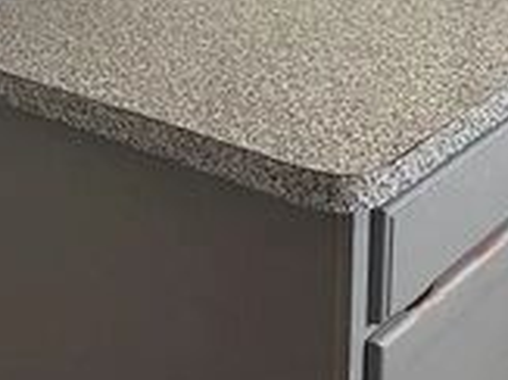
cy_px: -103
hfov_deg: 21.6
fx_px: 1290
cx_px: 16
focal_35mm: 88
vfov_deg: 16.0
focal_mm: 2.22
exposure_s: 1/120
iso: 64
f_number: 2.2
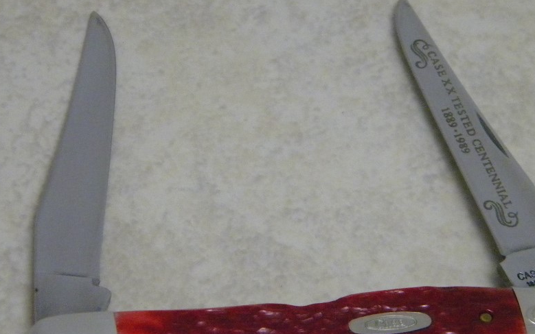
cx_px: 301
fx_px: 1648
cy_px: 198
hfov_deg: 18.4
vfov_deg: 11.6
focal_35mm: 113
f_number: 4.5
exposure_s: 1/49.5
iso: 800
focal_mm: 15.1
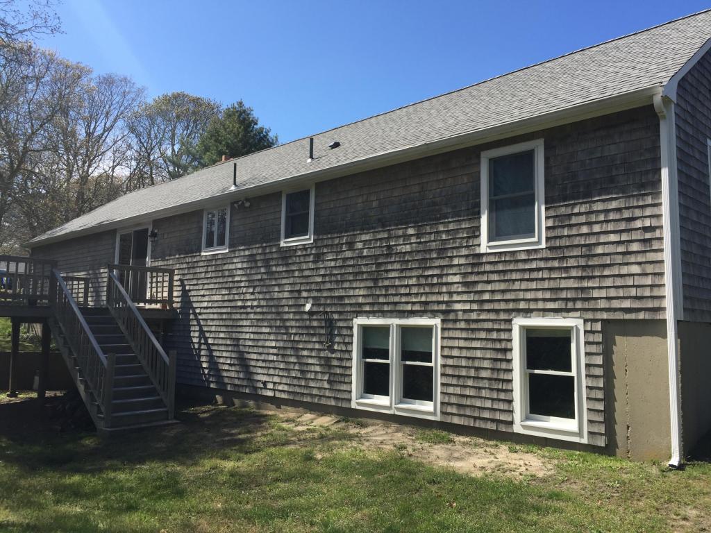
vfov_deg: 48.2
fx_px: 596
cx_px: 356
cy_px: 266
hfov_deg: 61.7
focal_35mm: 29
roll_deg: -1.4
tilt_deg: +6.3
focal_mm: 4.15
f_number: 2.2
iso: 32
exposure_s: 1/1582
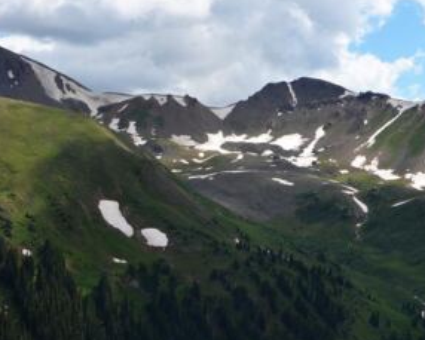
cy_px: 281
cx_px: 224
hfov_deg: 17.4
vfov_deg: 13.9
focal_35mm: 110
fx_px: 1385
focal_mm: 35
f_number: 8
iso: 100
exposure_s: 1/250
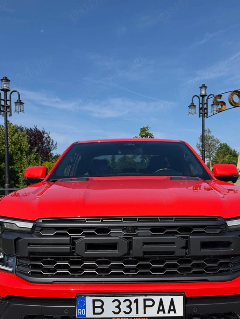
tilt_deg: -1.8
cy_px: 188
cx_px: 129
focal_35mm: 35
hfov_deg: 40.7
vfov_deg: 52.3
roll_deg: +0.4
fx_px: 324
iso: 100
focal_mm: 6.76
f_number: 1.78
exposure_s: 1/6711
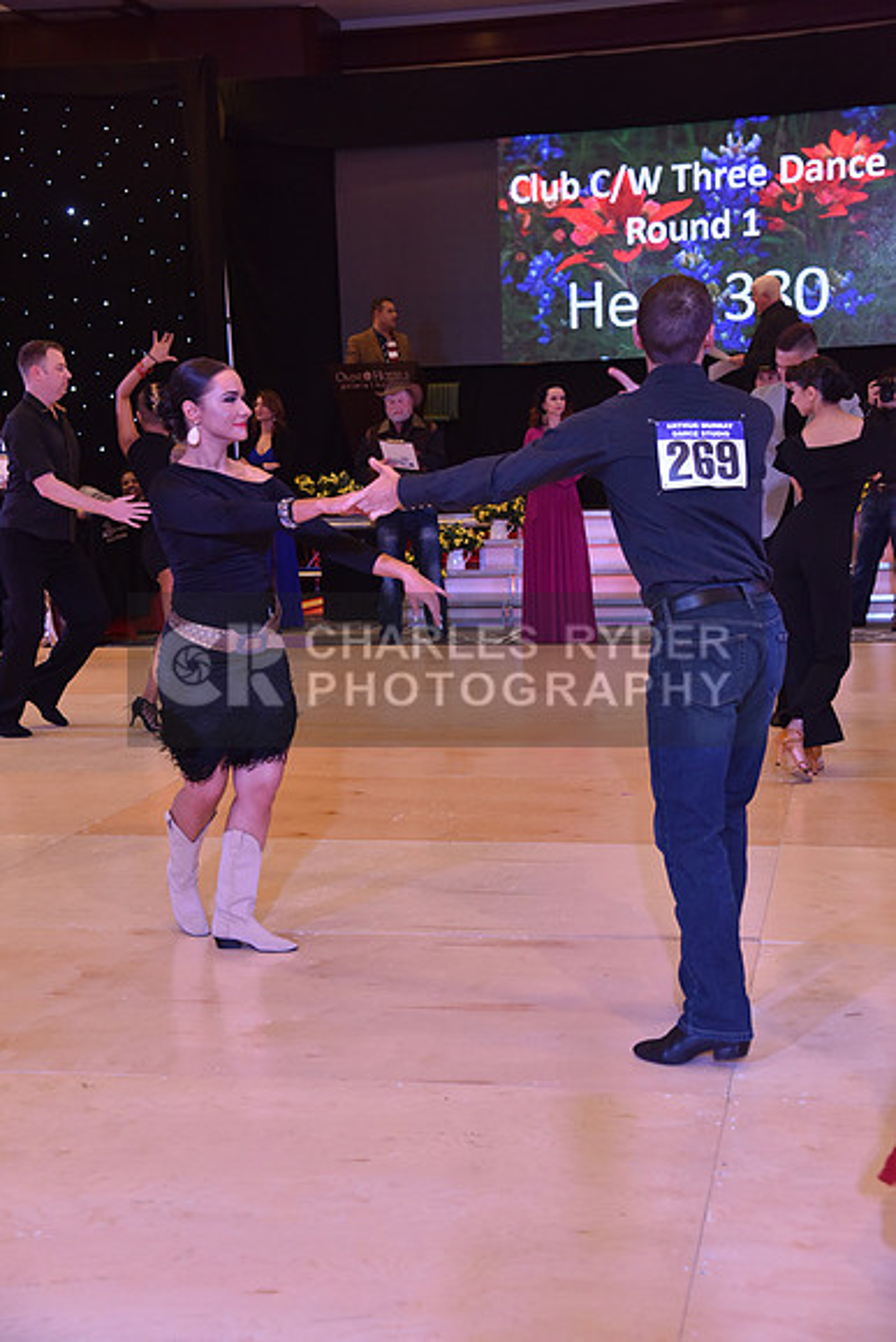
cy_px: 671
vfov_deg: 38.2
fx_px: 1940
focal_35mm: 52
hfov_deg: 26.0
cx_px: 448
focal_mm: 52
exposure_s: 1/250
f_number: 5
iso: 2000
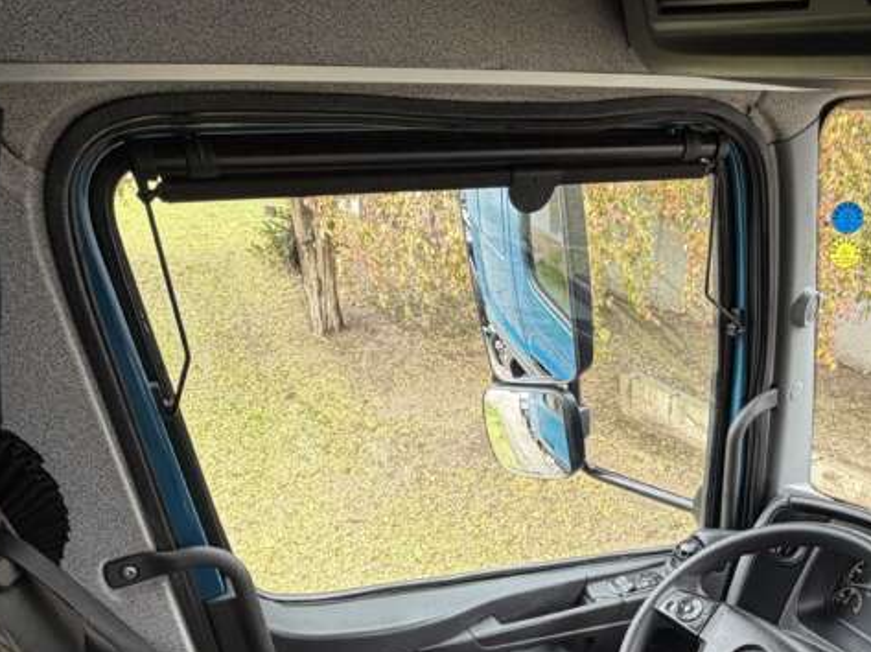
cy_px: 654
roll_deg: -3.1
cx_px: 591
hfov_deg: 55.5
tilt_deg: -36.1
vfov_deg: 39.0
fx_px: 805
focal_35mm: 32
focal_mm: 2.22
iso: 160
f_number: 2.2
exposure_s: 1/121
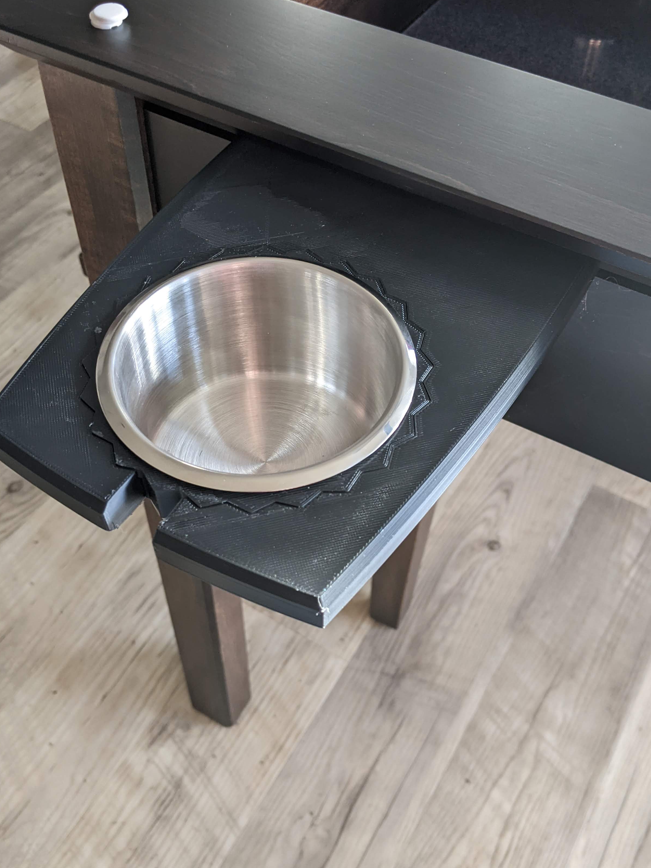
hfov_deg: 41.8
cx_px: 307
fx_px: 853
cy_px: 439
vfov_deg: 54.0
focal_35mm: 34
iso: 58
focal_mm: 4.44
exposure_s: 1/59.9
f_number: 1.8
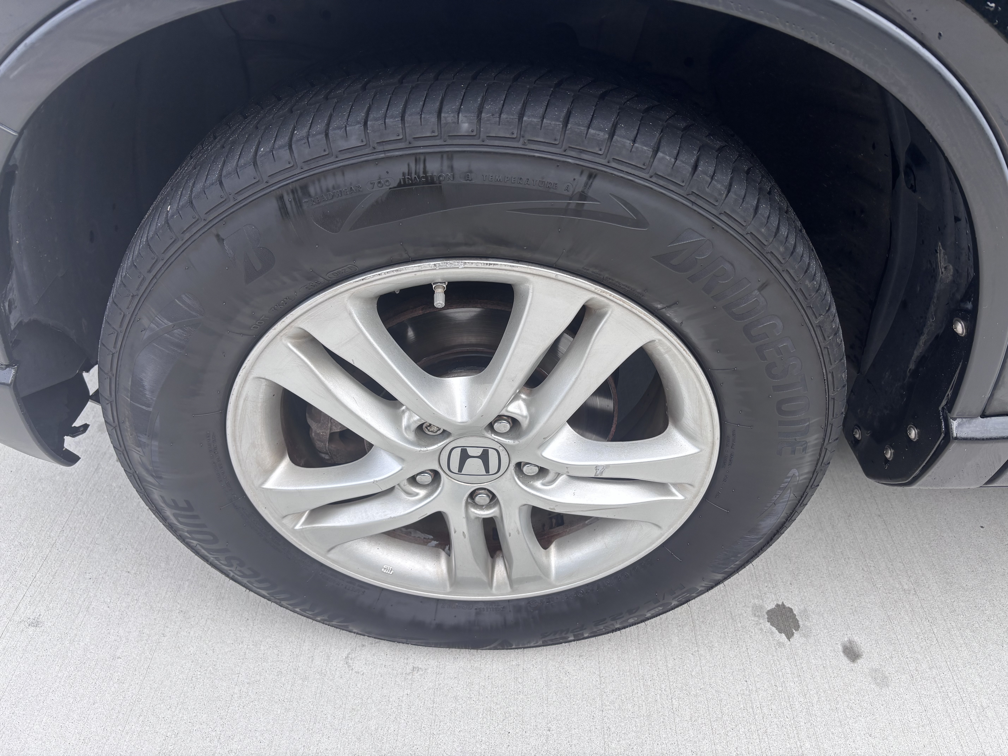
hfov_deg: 67.3
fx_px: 757
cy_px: 378
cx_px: 504
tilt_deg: -41.2
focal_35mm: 26
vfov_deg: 53.1
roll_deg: -7.4
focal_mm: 5.96
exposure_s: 1/512
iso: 50
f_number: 1.6
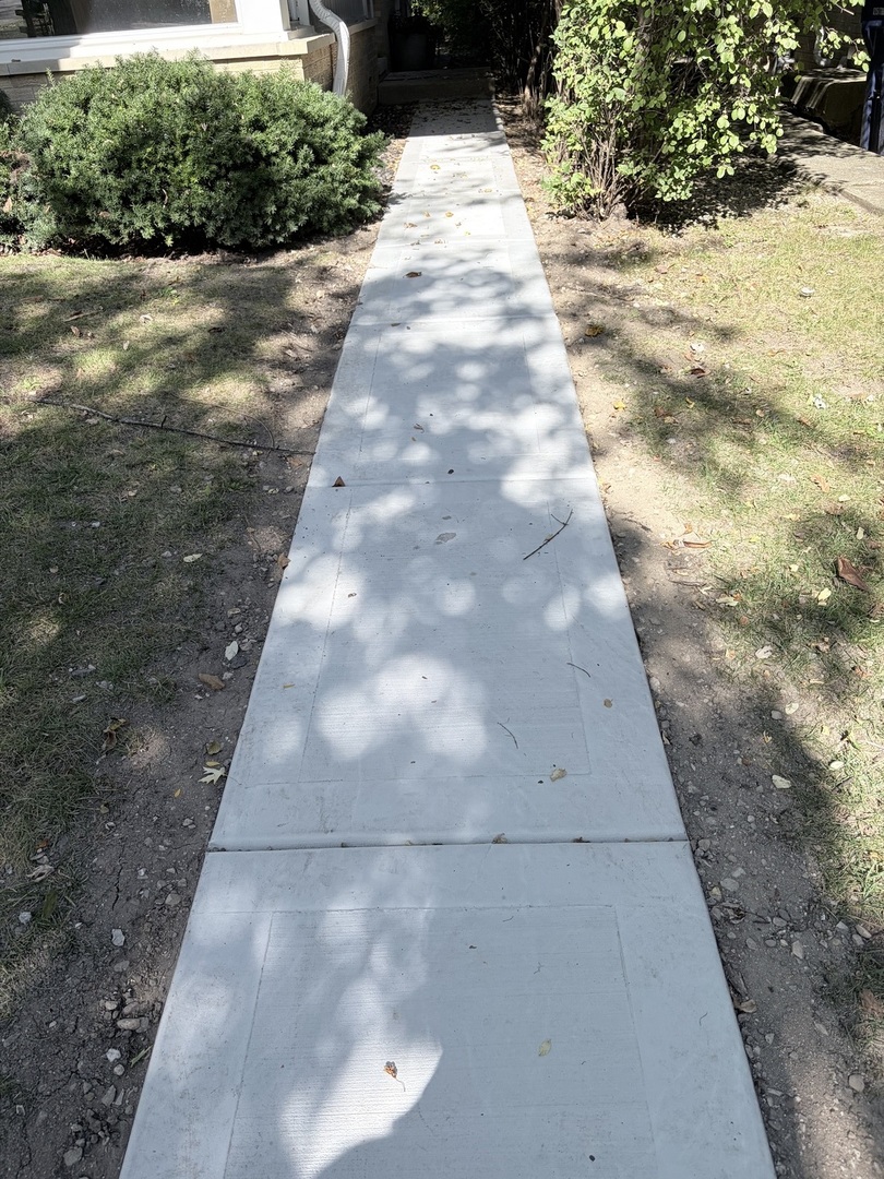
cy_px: 590
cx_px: 442
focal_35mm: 26
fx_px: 885
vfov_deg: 67.3
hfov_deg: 53.1
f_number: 1.6
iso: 50
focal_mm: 5.96
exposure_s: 1/1550
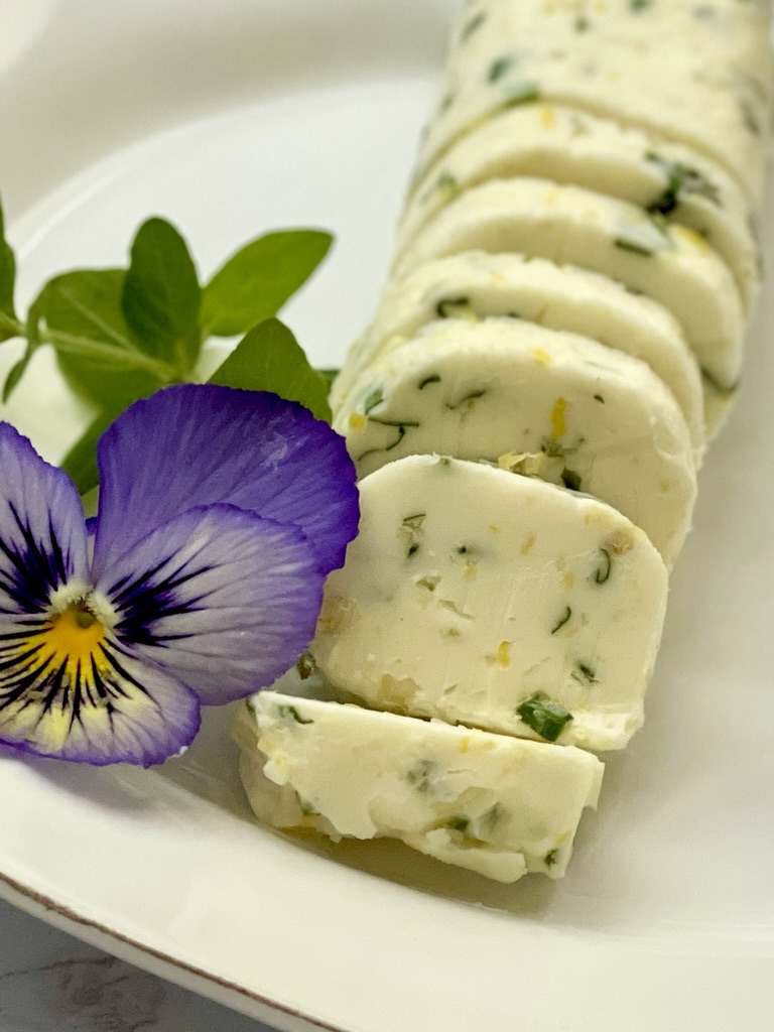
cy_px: 516
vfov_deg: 30.3
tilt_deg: -40.1
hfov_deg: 22.9
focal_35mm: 64
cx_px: 387
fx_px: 1908
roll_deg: +0.4
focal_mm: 7.5
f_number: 2.2
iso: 160
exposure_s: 1/121
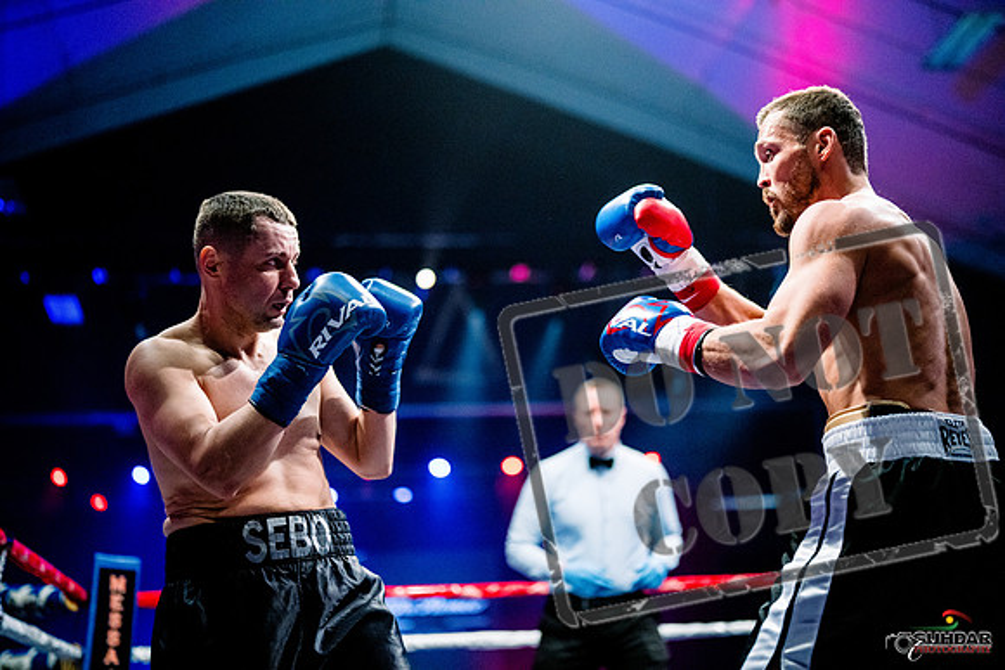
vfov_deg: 27.0
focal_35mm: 50
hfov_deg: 39.6
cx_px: 502
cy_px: 335
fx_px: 1396
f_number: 1.4
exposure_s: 1/1600
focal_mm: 50
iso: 6400
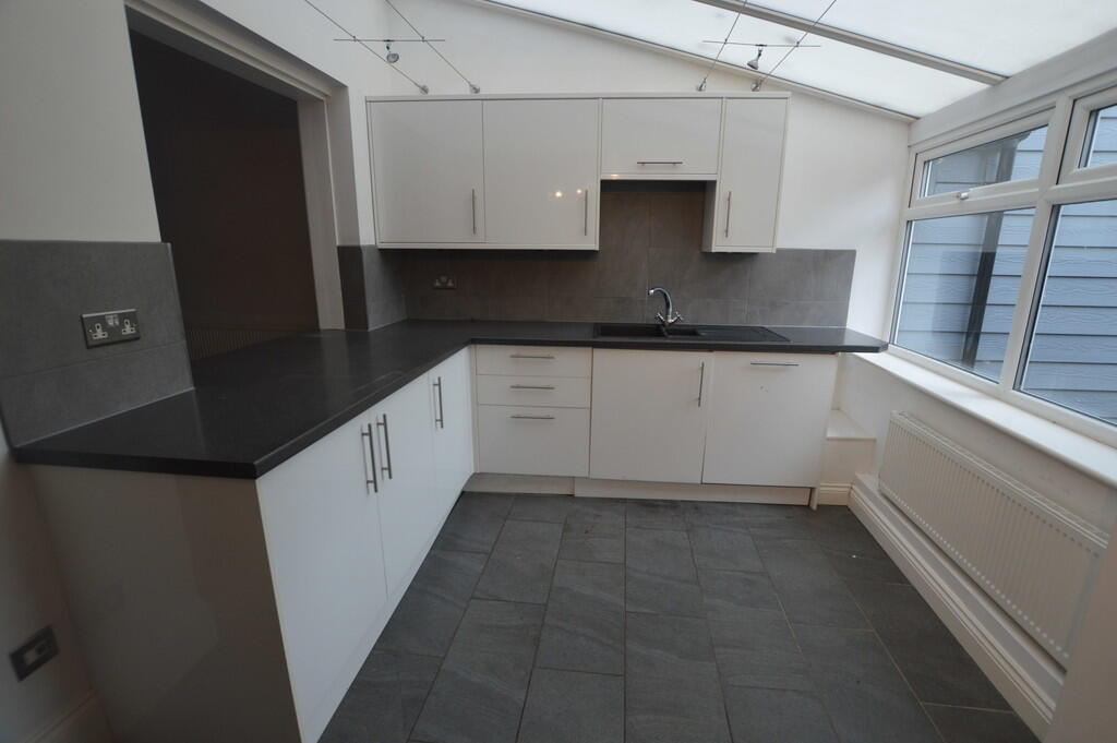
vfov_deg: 77.2
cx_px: 558
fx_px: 465
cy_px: 372
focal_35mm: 15
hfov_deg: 100.4
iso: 400
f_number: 5.6
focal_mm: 10
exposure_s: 1/125
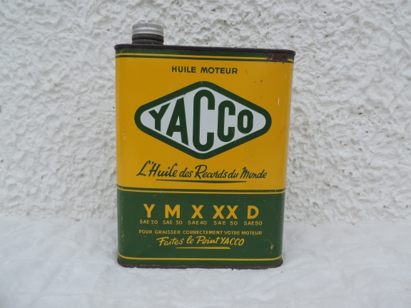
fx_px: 297
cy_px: 148
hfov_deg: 69.4
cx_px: 207
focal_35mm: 25
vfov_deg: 54.9
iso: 80
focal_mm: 4.3
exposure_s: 1/400
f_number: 3
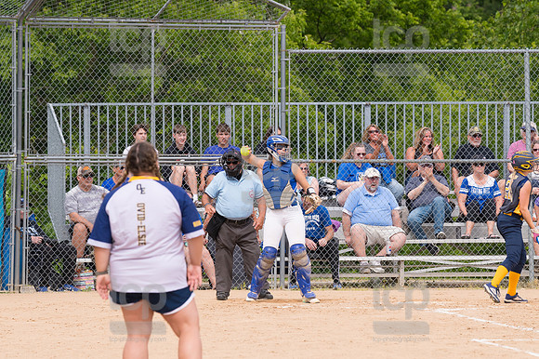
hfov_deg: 6.9
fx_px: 4489
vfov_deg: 4.6
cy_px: 180
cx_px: 270
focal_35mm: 300
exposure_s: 1/1600
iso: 320
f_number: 5.6
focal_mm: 200
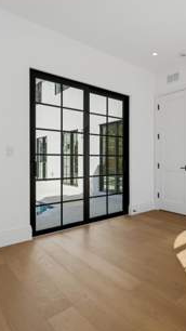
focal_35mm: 24
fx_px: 210
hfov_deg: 45.3
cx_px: 149
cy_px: 160
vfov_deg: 76.3
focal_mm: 14.6
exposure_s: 1/500
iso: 800
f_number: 7.1
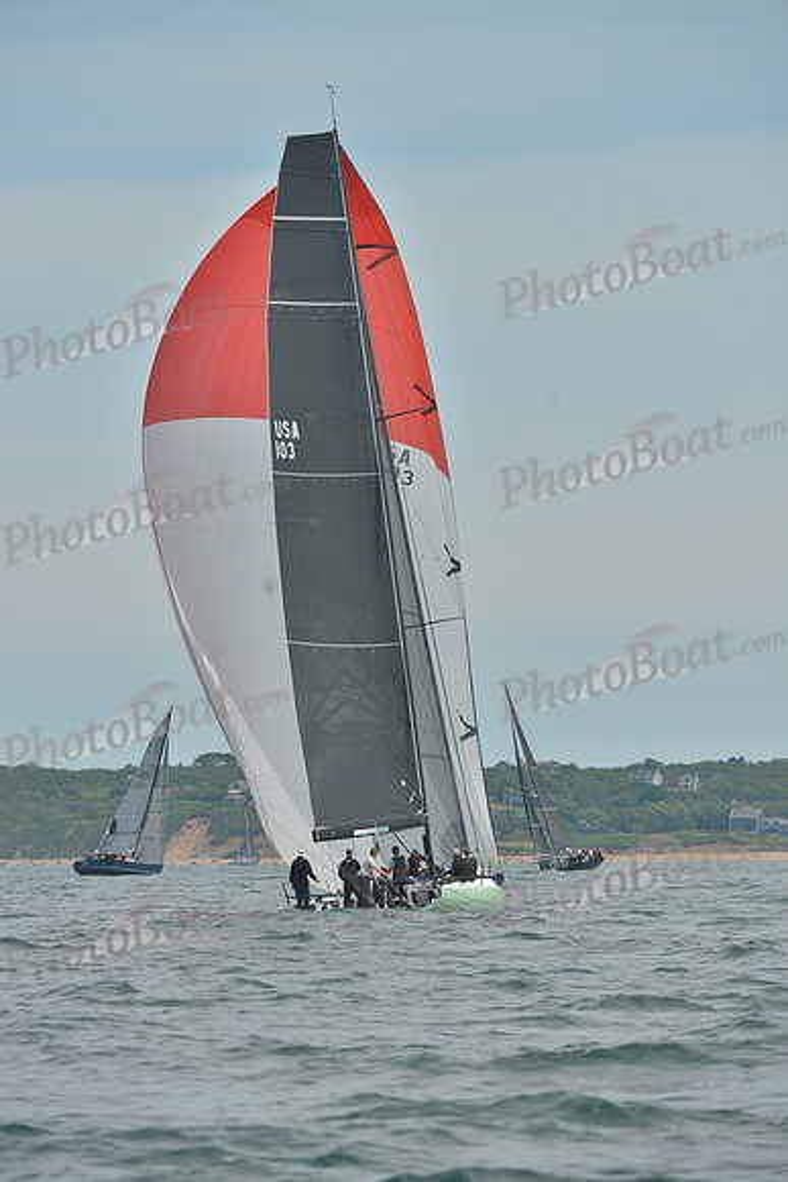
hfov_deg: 5.7
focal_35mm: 240
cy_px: 591
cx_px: 394
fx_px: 7875
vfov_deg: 8.6
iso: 280
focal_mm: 240
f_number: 10
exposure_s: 1/800
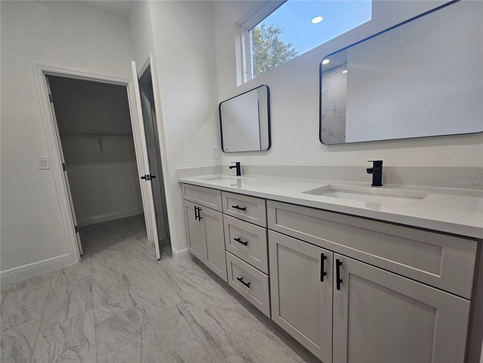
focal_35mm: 13
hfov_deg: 106.2
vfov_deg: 89.9
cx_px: 242
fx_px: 181
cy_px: 182
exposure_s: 1/60
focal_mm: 2.2
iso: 100
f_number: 2.2
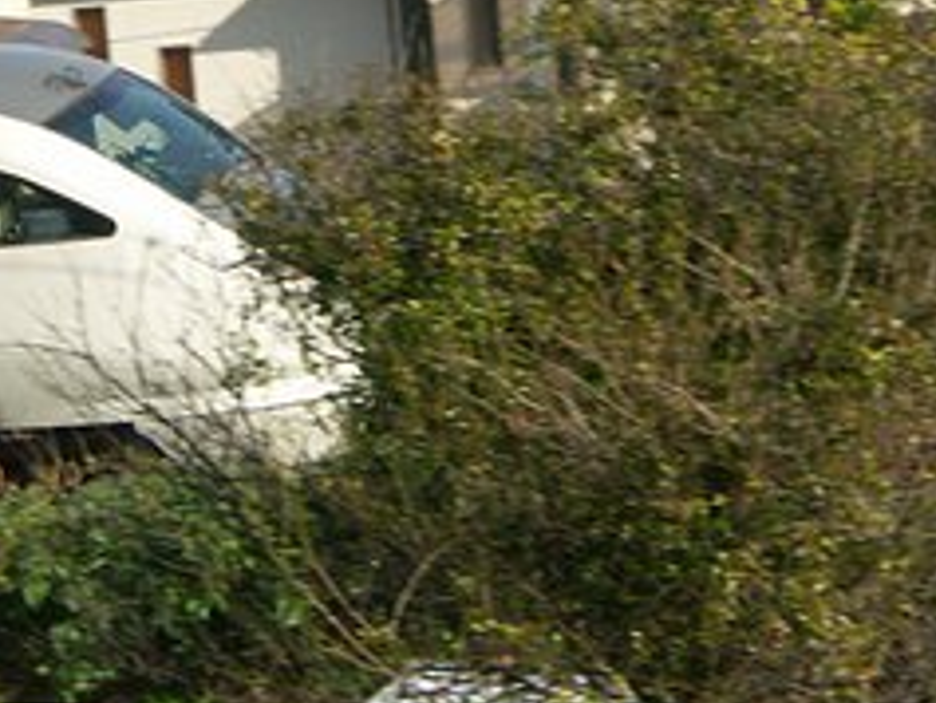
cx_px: -8
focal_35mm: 350
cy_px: 348
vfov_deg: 4.3
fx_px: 9469
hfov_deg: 5.6
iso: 100
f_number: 7.1
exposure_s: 1/250
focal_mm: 41.44
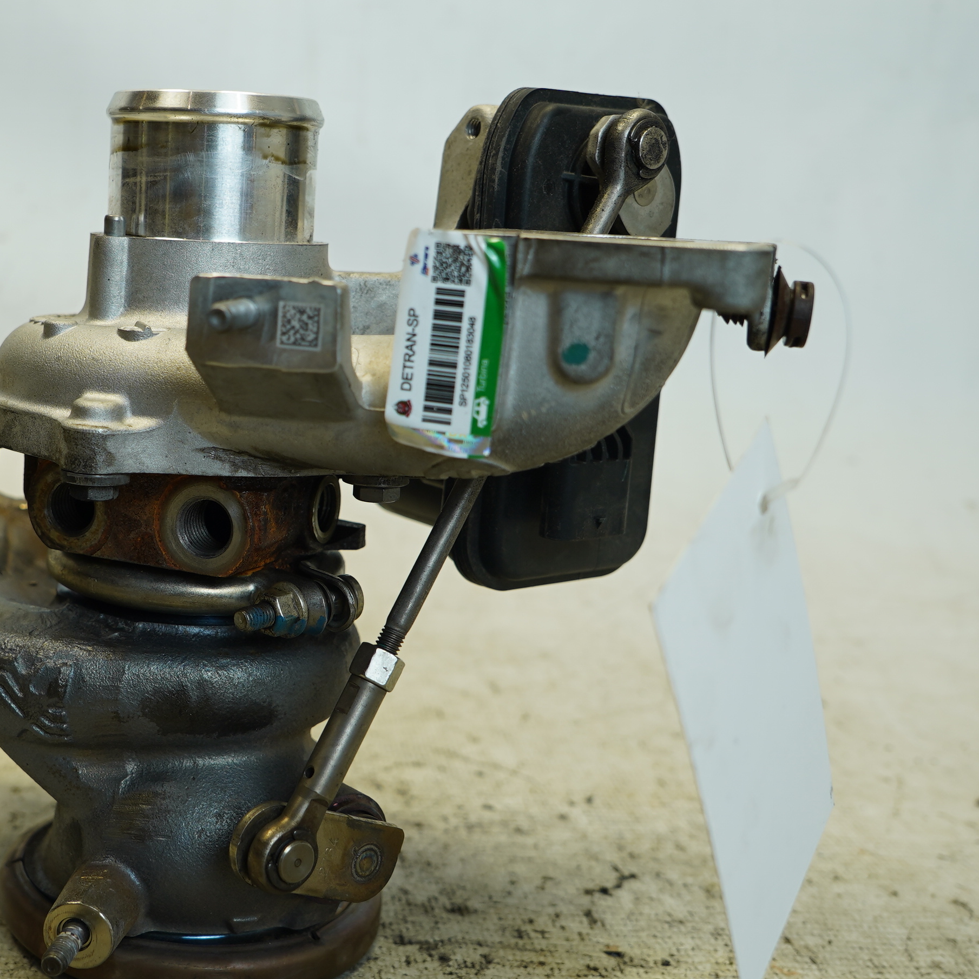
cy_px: 490
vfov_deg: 35.4
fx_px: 1536
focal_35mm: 48
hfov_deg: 34.4
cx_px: 214
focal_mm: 23
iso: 160
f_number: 4
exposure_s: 1/60
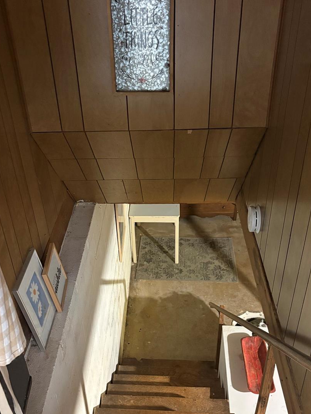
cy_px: 239
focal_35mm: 37
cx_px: 142
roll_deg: +3.7
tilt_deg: -35.1
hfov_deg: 38.7
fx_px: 443
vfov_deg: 49.9
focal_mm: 5.96
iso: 640
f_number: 1.6
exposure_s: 1/30
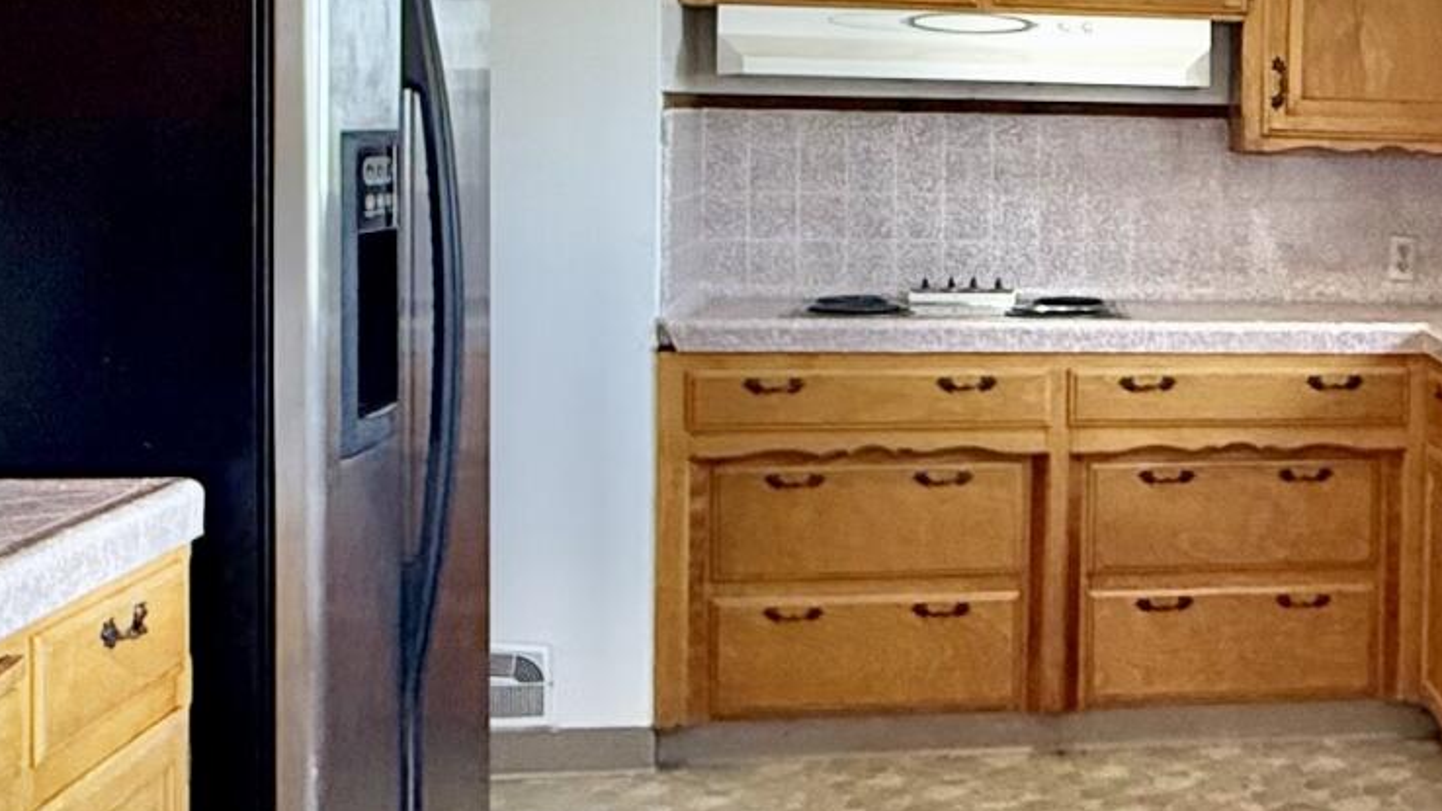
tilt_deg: -1.6
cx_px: 1546
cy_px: 221
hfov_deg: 30.6
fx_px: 2370
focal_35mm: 62
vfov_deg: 19.3
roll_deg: -2.0
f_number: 2.2
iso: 200
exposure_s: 1/120
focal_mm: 2.22
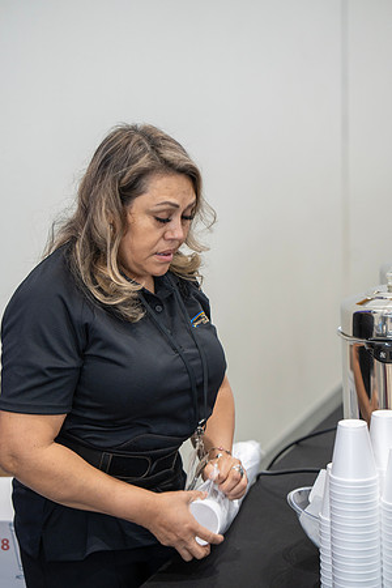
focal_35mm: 85
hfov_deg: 16.1
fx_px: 1388
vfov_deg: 23.9
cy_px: 294
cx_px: 196
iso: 800
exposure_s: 1/125
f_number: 3.2
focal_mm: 85
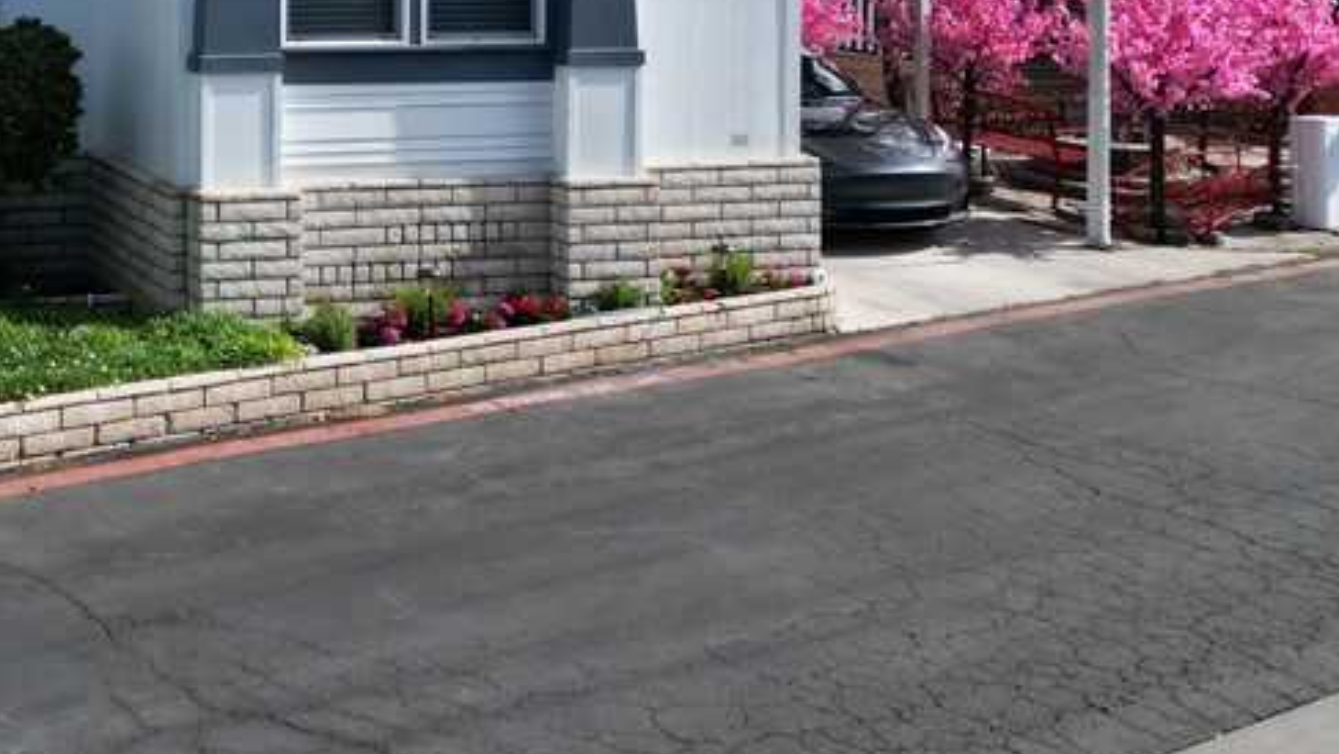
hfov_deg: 34.8
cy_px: -63
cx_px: 44
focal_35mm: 55
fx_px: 1953
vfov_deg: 20.8
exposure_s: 1/3200
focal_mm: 6.72
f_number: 1.7
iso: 130
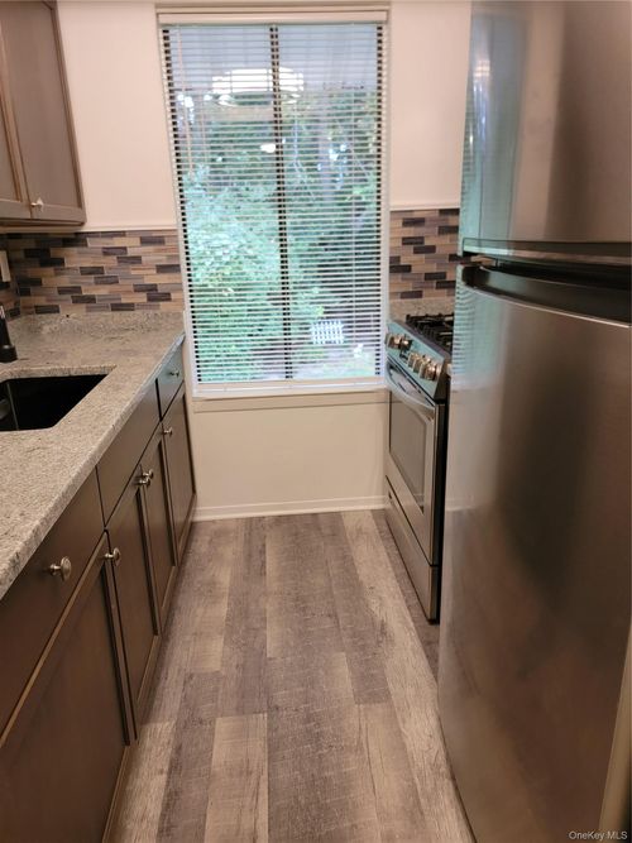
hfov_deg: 56.8
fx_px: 584
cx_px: 316
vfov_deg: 71.6
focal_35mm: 24
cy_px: 422
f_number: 1.8
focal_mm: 6.7
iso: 250
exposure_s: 1/40
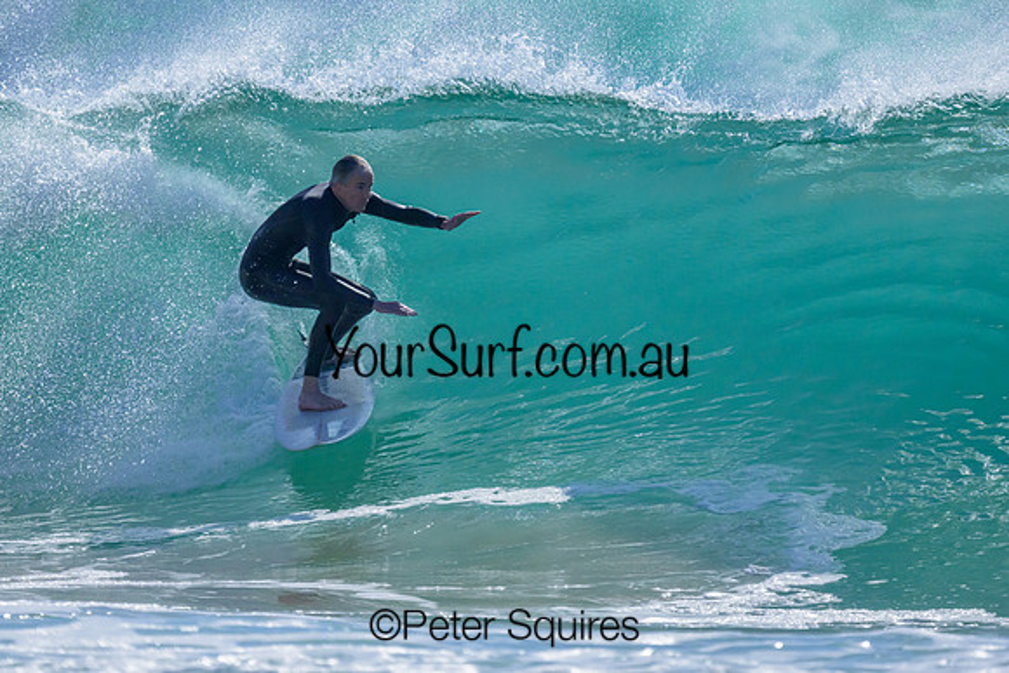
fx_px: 26415
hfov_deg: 2.2
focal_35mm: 942
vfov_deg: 1.5
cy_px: 300
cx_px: 547
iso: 2200
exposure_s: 1/2000
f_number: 6.3
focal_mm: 800
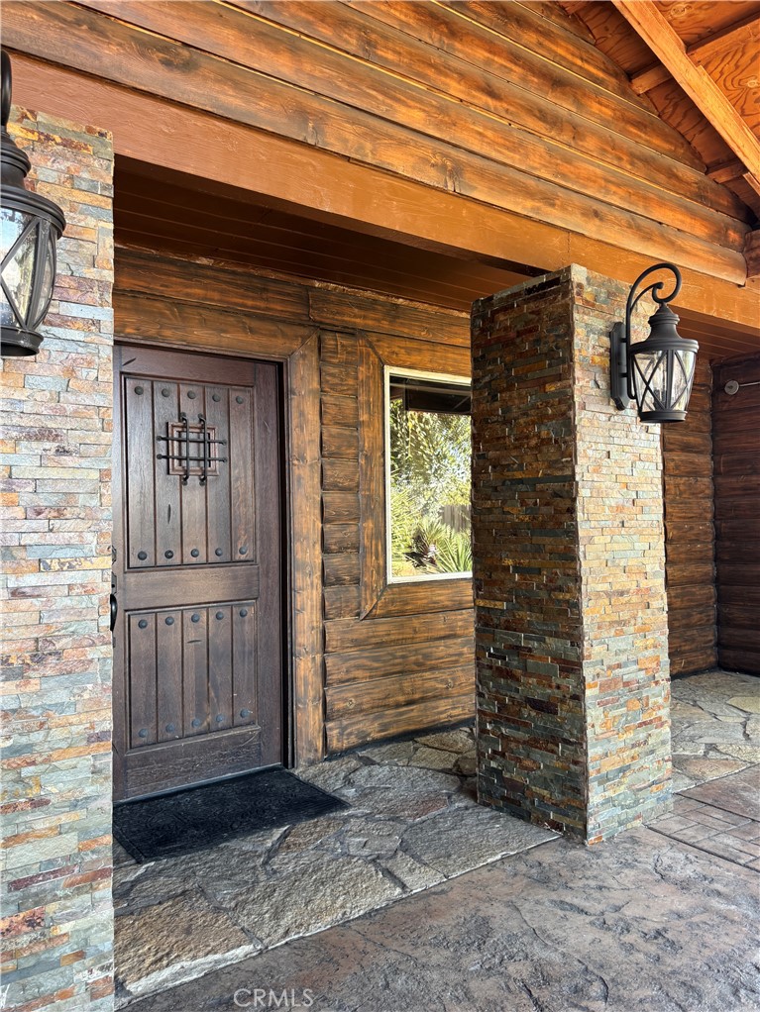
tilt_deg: +1.0
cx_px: 380
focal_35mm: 24
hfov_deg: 56.8
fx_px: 702
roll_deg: +3.7
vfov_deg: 71.6
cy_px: 506
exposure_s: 1/121
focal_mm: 6.76
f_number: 1.78
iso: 125
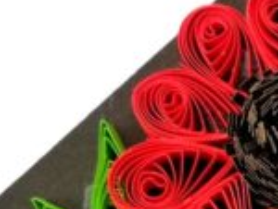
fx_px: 837
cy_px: 231
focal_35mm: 104
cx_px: 452
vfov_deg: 14.0
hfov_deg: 16.6
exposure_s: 1/373
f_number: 2.2
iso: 50
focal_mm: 3.83
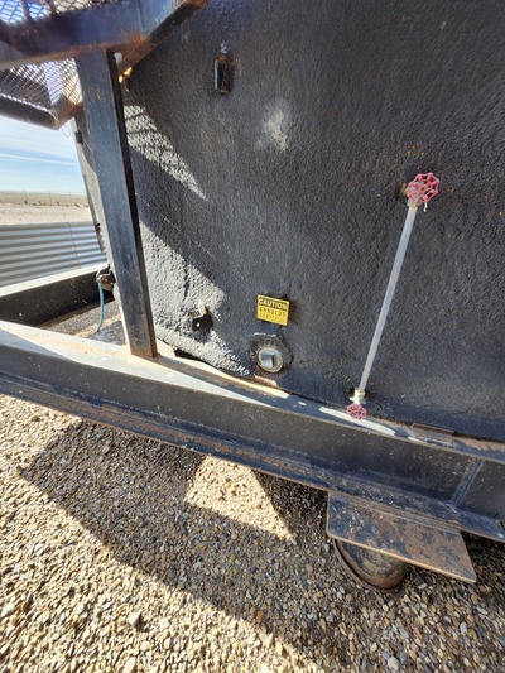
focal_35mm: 13
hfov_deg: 89.9
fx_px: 253
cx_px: 252
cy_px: 336
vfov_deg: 106.2
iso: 40
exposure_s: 1/152
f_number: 2.2
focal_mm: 1.74
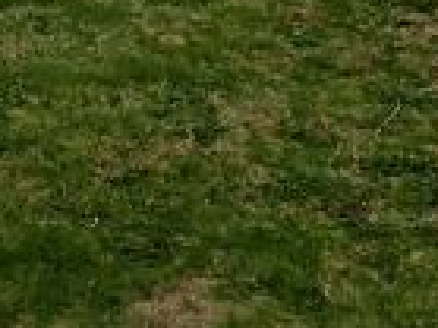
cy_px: -615
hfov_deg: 13.5
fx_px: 1820
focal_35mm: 144
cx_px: -22
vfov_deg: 8.7
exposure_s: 1/800
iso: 100
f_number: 2.8
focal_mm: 4.5
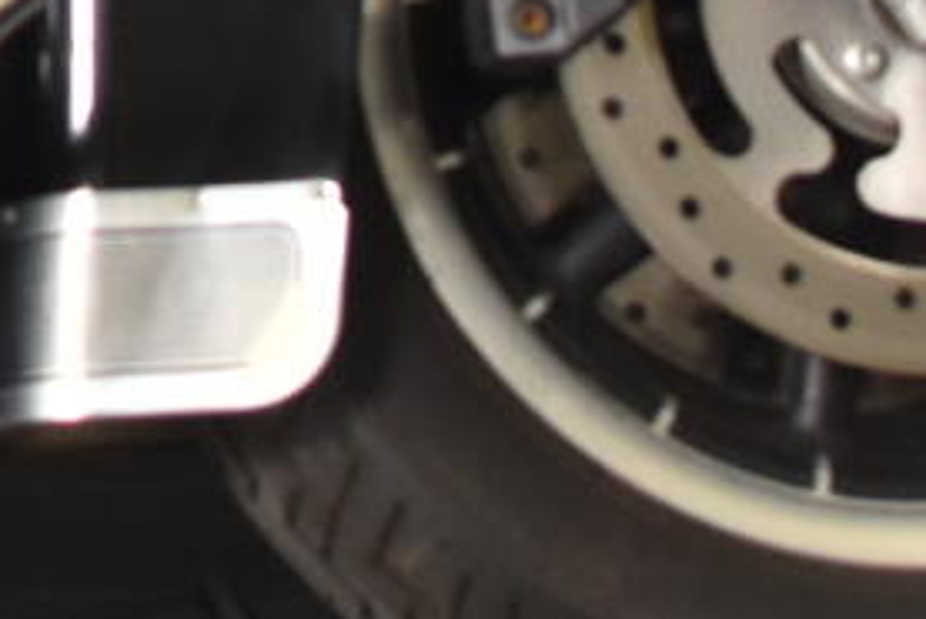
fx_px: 9743
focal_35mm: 379
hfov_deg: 5.3
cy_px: -1317
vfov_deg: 3.5
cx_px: -1287
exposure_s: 1/160
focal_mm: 35
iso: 800
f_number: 4.5
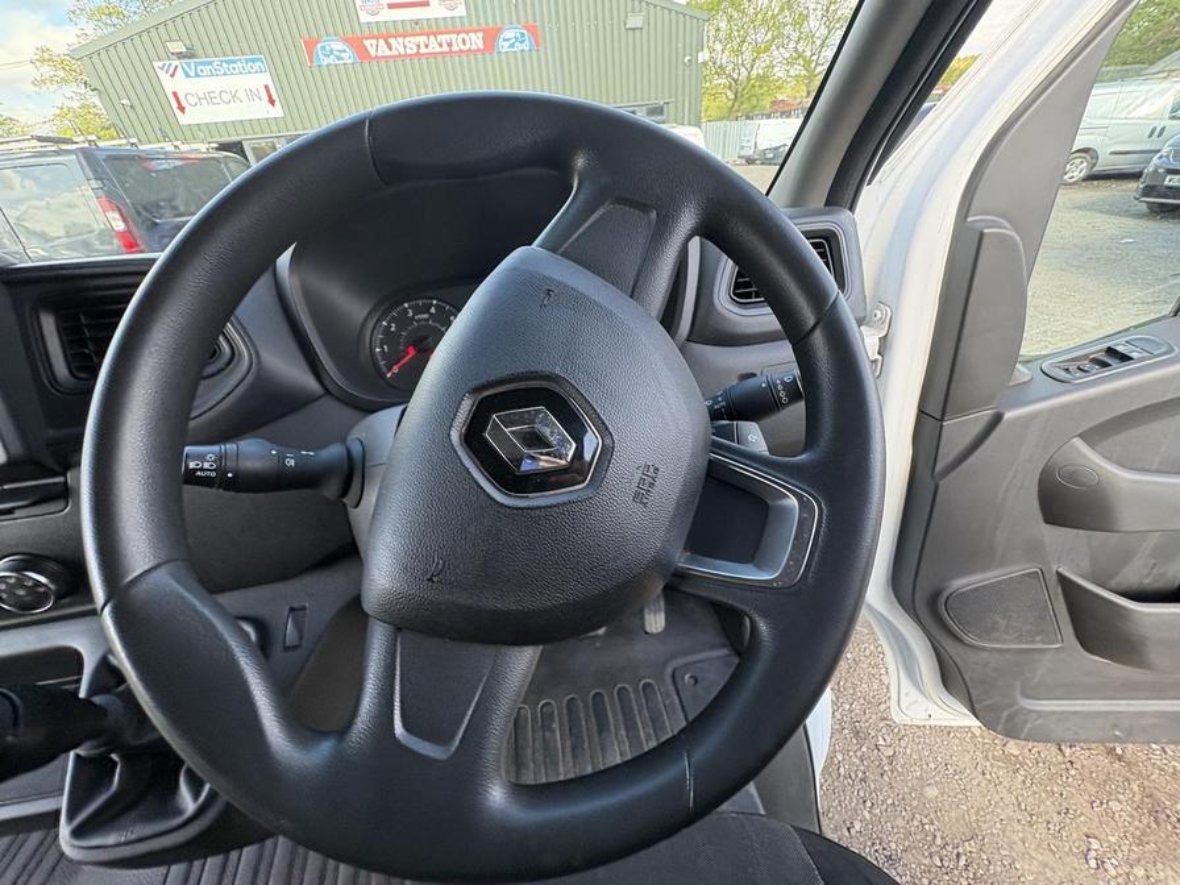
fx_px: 477
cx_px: 590
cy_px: 442
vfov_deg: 85.7
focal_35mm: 14
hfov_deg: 102.1
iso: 125
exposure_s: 1/102
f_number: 2.2
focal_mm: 2.22
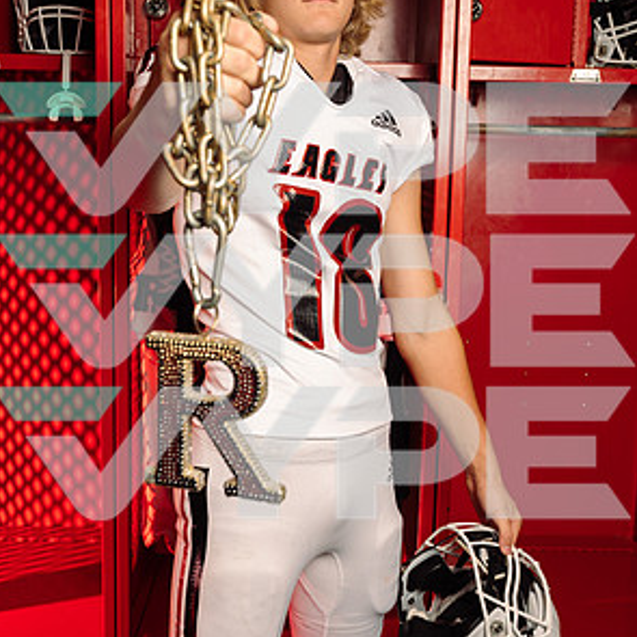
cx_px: 315
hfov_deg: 35.4
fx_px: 999
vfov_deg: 35.3
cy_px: 302
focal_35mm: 48
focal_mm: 37
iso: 250
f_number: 6.3
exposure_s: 1/250
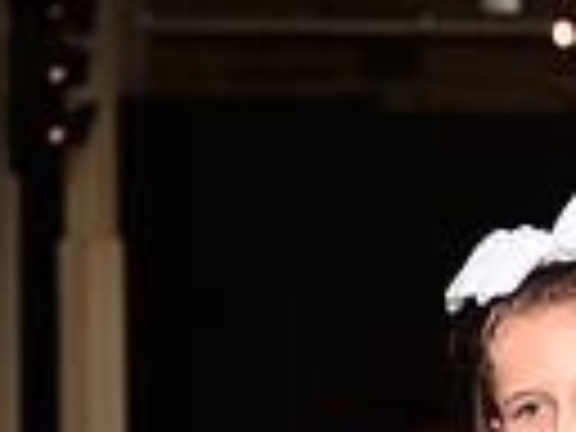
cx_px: 590
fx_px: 6656
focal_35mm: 400
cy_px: 1202
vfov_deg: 3.6
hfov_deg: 4.9
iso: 1000
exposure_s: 1/125
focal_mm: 92
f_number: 6.3
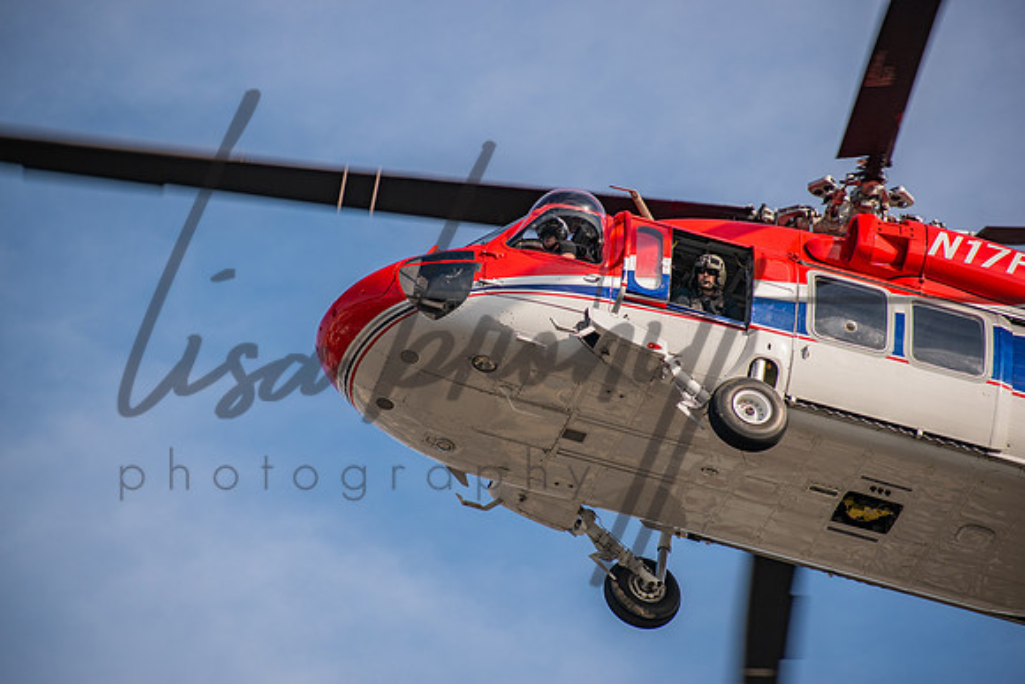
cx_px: 512
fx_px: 6835
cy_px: 342
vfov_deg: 5.7
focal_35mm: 240
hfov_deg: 8.6
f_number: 5
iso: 100
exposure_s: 1/800
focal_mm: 160
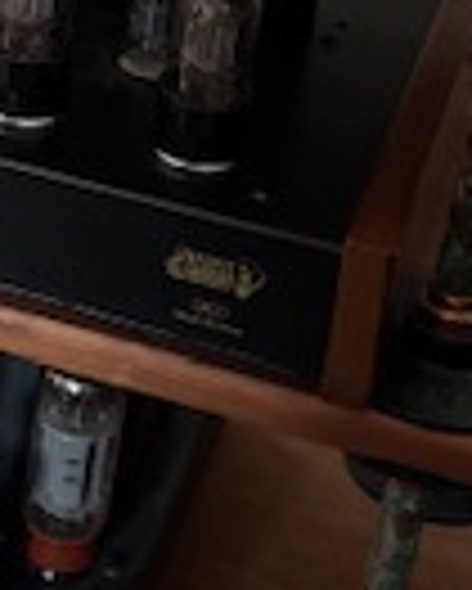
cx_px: -67
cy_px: 9
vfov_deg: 15.2
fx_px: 2163
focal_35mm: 124
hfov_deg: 12.2
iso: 640
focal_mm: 5.96
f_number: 1.6
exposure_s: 1/30
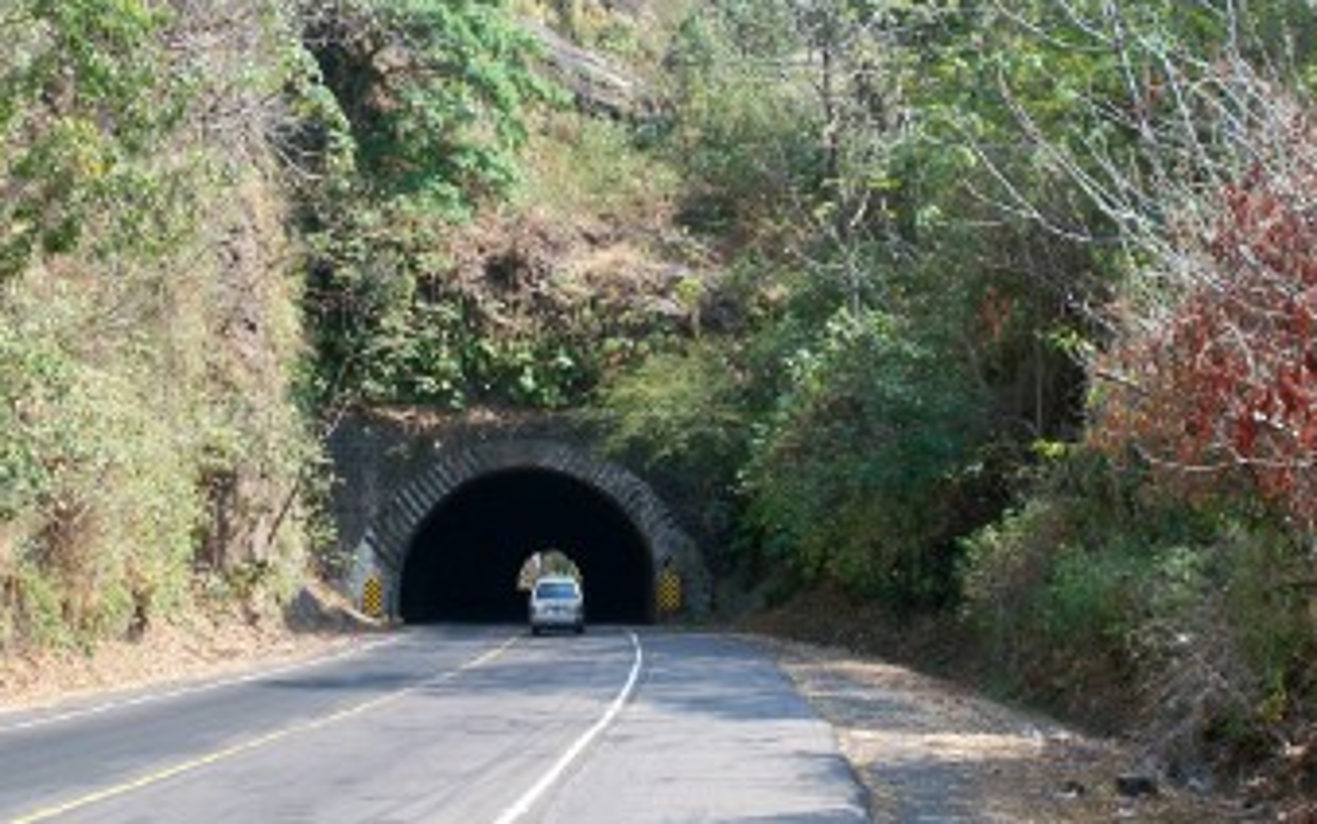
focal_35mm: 55
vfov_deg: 23.6
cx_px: 559
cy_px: 435
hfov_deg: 36.8
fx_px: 1974
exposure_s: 1/250
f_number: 3.5
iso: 64
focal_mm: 7.8
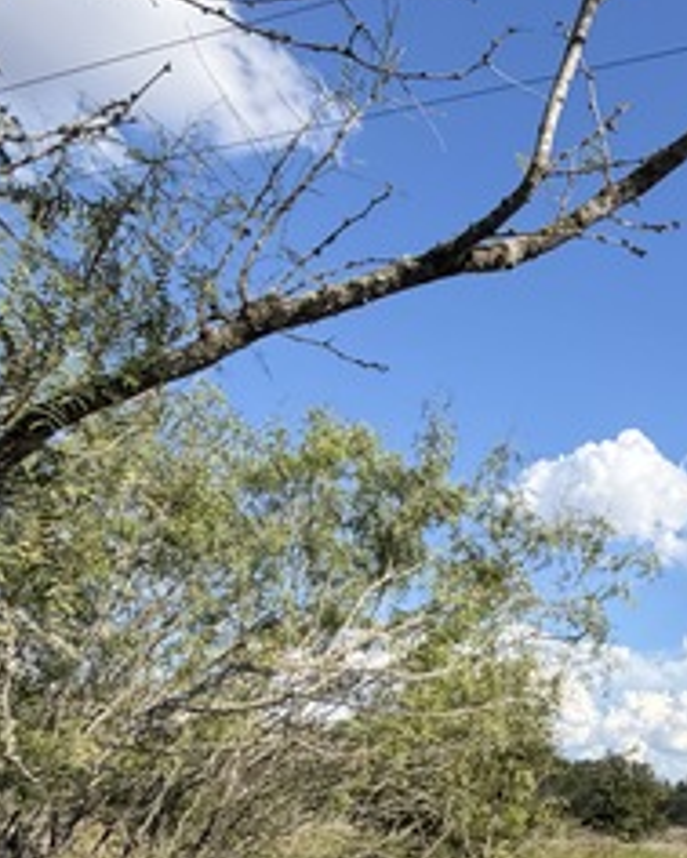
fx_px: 940
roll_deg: -1.1
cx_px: 712
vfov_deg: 44.8
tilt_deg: +0.8
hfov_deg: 35.6
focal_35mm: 37
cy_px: 763
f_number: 2.2
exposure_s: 1/770
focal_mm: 2.22
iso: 32
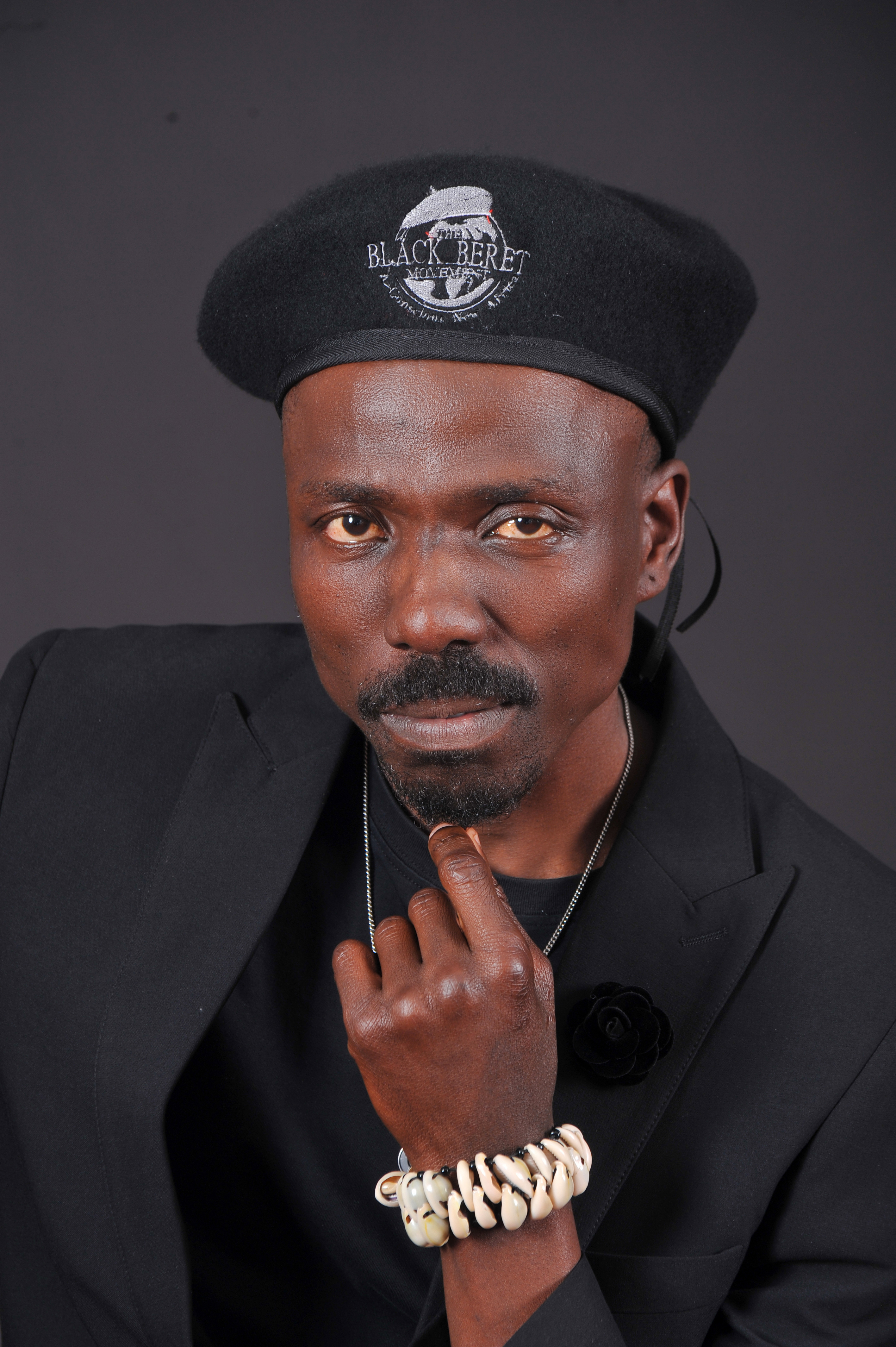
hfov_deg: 7.6
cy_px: 674
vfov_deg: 11.4
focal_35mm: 180
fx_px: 6728
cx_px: 448
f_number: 9
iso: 250
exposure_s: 1/160
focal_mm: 180
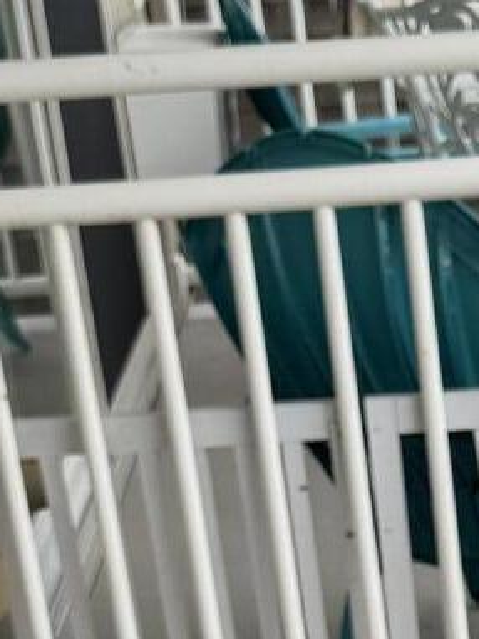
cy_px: 817
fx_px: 2323
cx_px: 720
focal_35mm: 126
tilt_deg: -22.9
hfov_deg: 11.3
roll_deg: +3.9
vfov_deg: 15.0
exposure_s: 1/1337
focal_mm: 6.76
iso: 100
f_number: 1.78
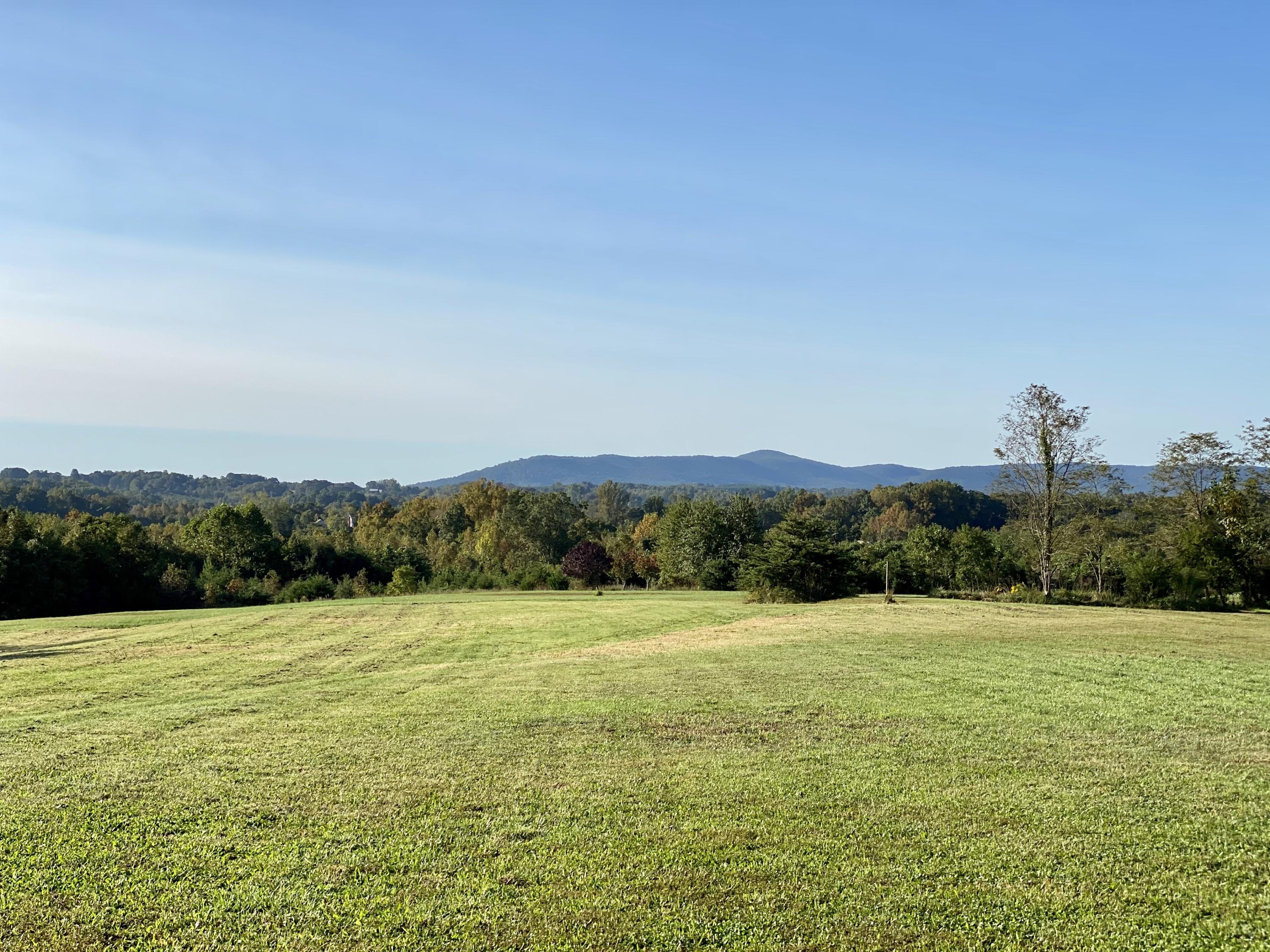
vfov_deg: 28.0
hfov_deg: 36.8
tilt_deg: +1.1
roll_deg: -2.0
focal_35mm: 52
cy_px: 476
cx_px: 635
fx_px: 1908
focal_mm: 6
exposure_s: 1/1712
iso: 20
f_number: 2
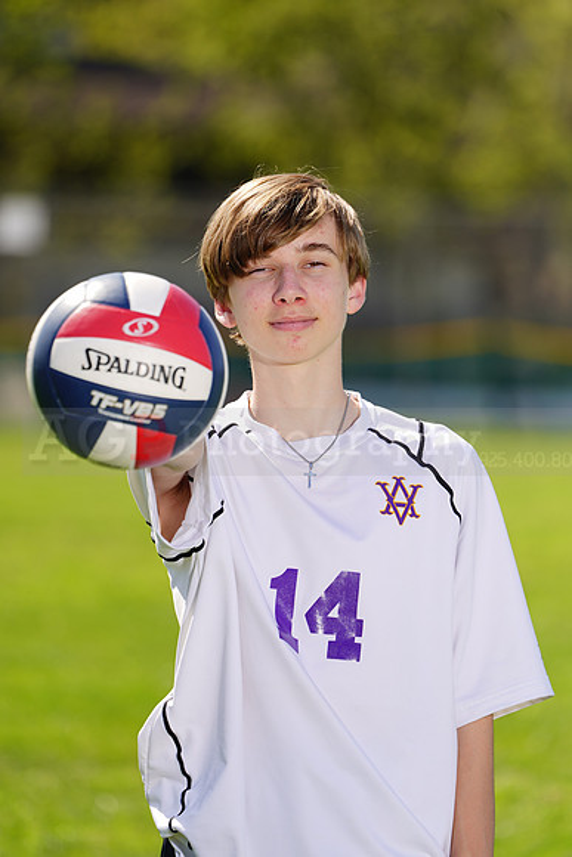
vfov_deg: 5.8
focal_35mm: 355
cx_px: 286
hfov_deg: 3.9
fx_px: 8455
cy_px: 428
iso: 64
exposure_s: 1/200
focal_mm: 355
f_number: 7.1
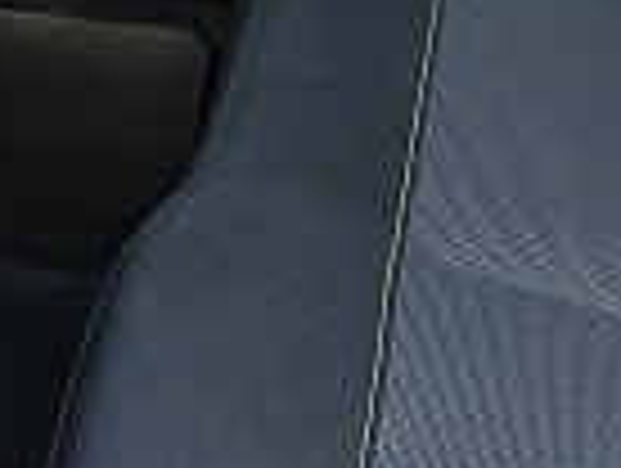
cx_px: 626
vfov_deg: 11.1
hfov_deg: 14.6
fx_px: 2390
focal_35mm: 133
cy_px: 72
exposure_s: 1/359
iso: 25
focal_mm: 6.5
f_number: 1.4
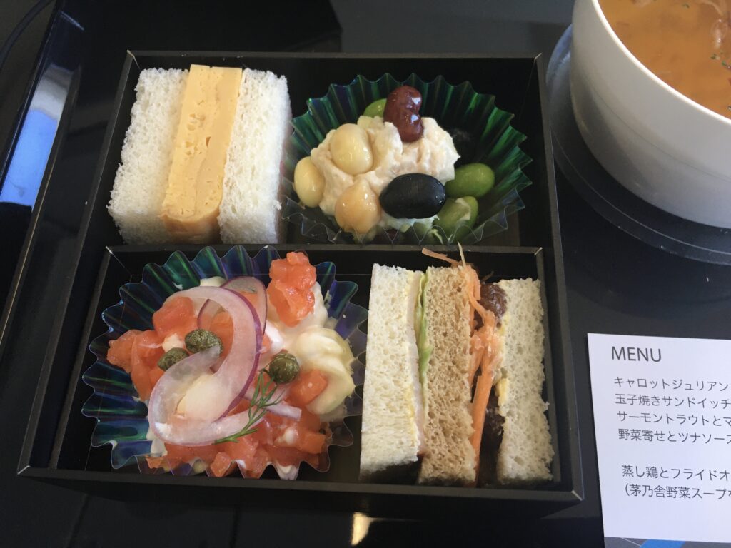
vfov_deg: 48.2
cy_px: 274
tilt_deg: -66.0
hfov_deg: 61.7
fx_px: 612
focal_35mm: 29
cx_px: 366
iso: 80
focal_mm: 4.15
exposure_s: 1/30
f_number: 2.2
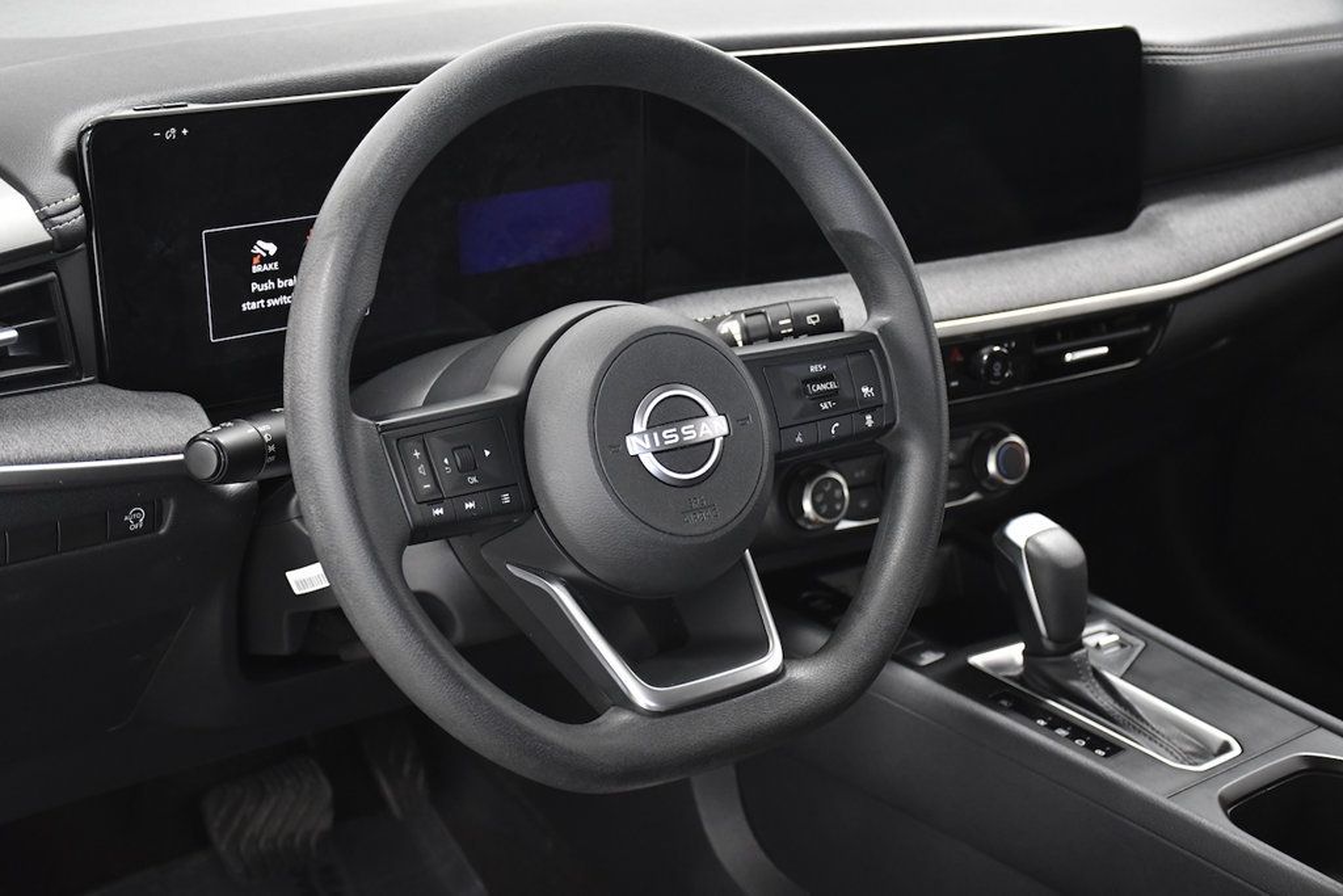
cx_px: 672
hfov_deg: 35.0
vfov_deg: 23.8
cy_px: 448
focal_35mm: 57
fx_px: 2127
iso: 2500
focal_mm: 38
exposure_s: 1/160
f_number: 4.5
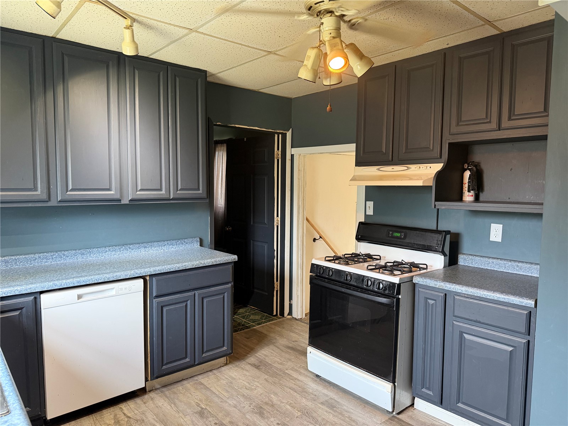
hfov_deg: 71.6
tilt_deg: -4.2
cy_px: 213
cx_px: 284
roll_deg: -1.4
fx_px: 394
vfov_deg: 56.8
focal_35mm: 24
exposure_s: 1/60
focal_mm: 6.76
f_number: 1.78
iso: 320
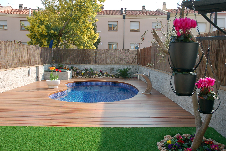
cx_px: 113
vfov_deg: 36.8
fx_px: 226
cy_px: 76
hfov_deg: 53.2
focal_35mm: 36
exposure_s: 1/200
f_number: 7.1
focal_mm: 24
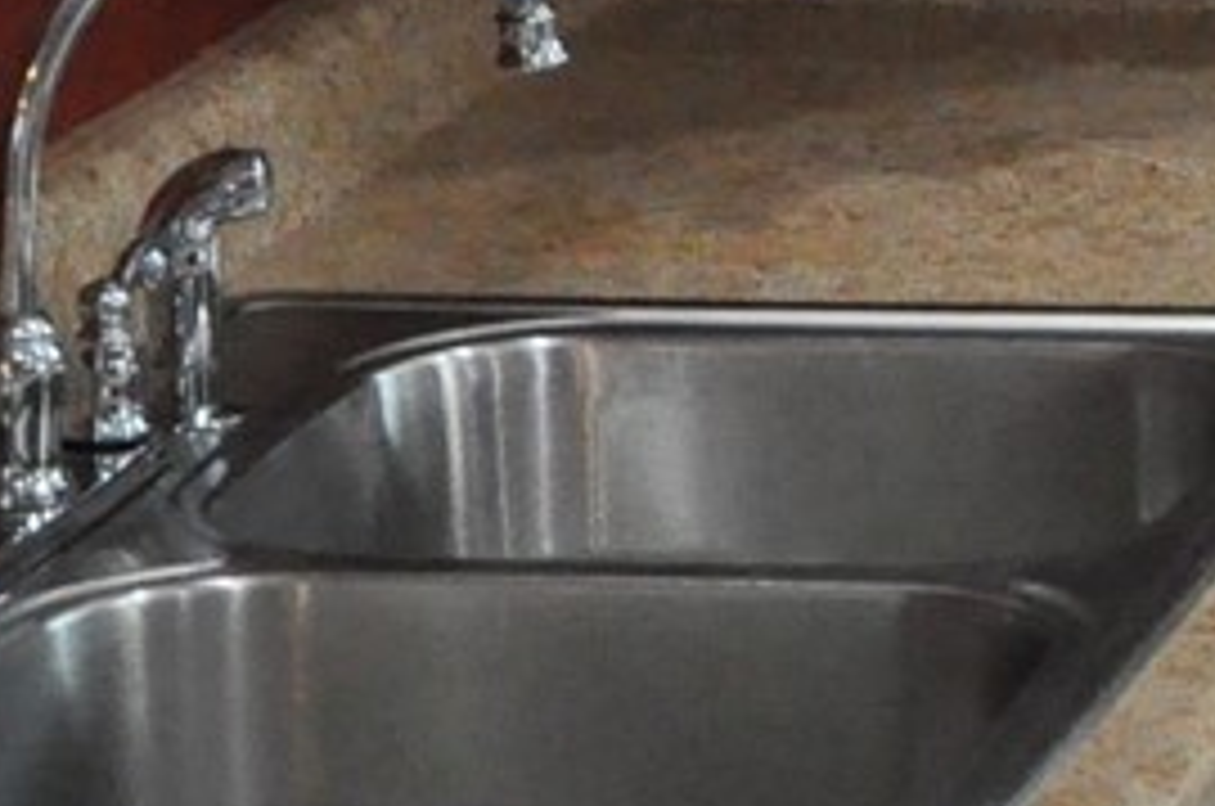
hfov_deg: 8.4
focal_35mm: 236
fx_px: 7956
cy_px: -615
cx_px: 2313
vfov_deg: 5.7
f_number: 6.3
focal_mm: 25
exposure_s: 1/160
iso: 3200
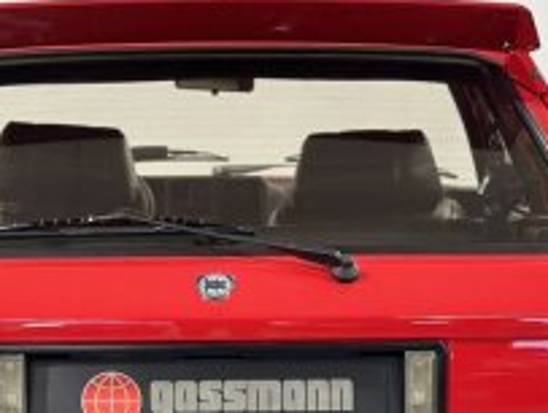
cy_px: 448
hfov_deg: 13.0
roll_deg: -0.5
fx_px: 2395
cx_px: 211
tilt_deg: -11.6
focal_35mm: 151
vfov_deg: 9.8
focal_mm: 6.86
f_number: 1.78
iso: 160
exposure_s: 1/60
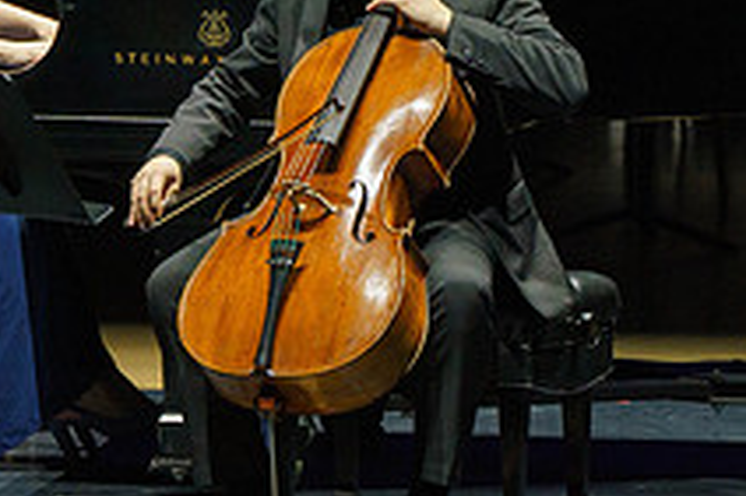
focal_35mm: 806
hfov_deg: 2.6
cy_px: 2
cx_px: -53
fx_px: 16689
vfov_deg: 1.7
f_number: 6.3
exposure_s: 1/250
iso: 4000
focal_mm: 294
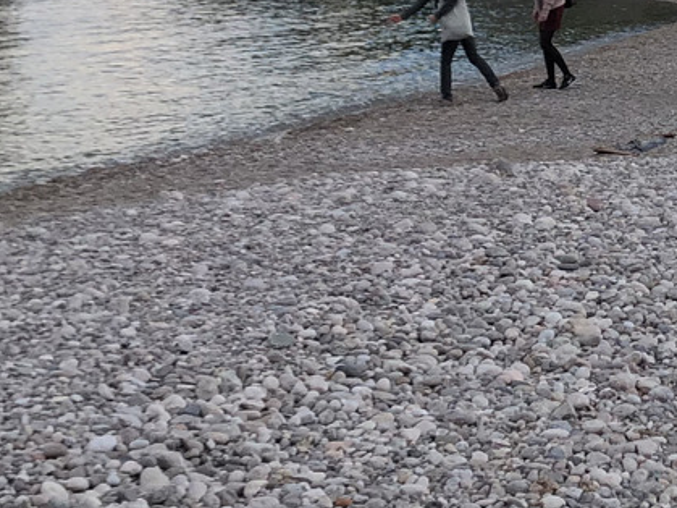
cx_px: 745
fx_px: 2092
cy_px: -163
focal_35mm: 107
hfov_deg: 17.7
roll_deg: +1.2
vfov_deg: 13.3
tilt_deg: +0.3
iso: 20
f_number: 1.8
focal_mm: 4
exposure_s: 1/716
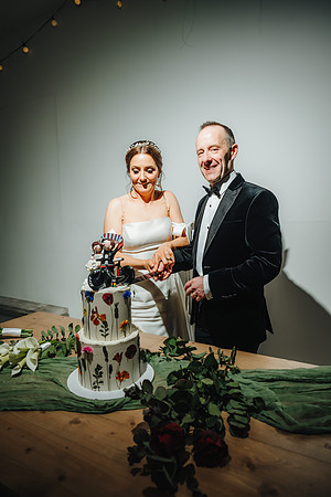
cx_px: 166
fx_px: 331
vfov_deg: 73.7
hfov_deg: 53.1
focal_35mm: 24
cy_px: 248
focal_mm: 24
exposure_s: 1/200
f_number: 2.8
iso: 200
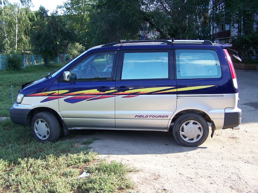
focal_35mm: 38
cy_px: 96
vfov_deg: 37.7
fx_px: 283
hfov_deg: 49.0
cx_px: 129
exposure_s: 1/160
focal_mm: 6.3
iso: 64
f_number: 2.8
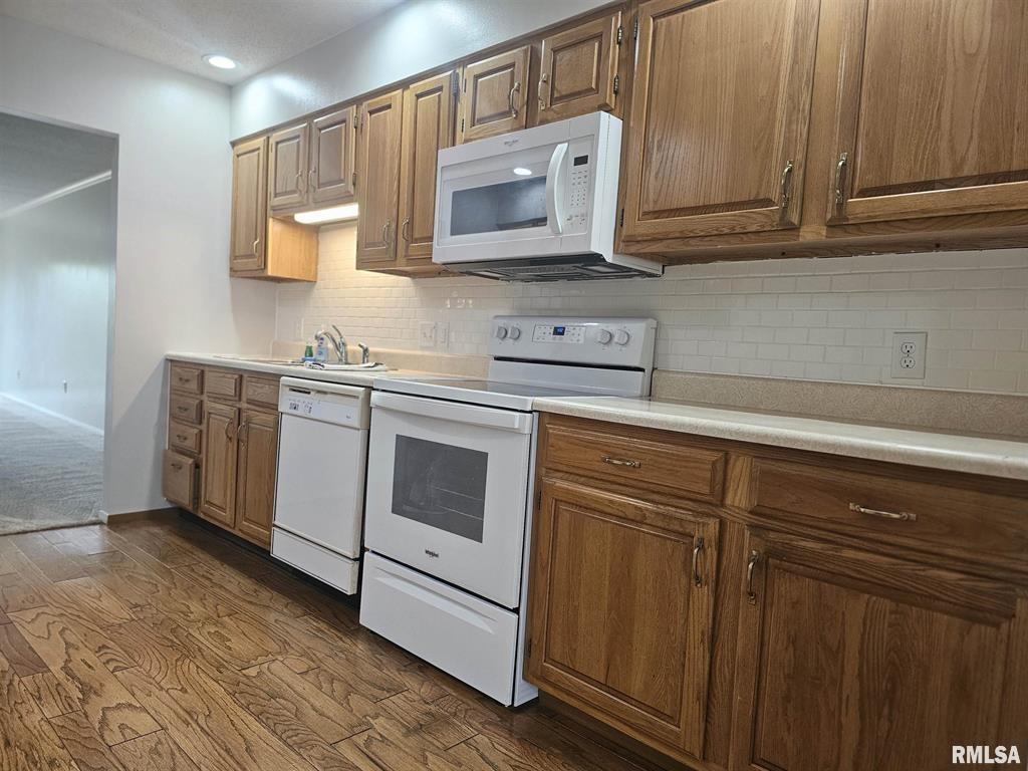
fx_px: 683
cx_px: 514
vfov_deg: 58.9
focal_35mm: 23
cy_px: 386
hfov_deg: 73.9
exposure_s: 1/120
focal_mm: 6.3
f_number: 1.7
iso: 250
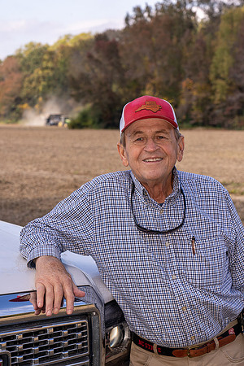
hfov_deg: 13.6
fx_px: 1027
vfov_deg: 20.2
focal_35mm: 101
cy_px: 183
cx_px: 122
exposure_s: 1/250
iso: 250
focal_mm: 101
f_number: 10
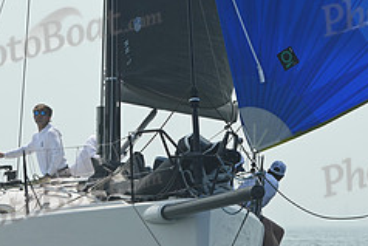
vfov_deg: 4.3
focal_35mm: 317
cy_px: 98
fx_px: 3242
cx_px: 243
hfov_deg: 6.5
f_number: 9
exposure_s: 1/1250
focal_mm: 130
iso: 320
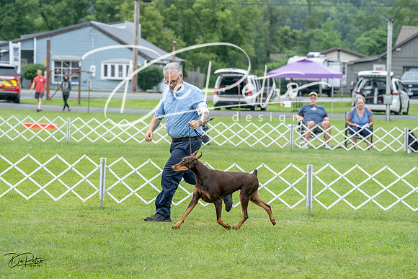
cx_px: 209
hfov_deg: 14.1
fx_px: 1696
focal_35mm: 146
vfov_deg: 9.4
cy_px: 140
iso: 400
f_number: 5.6
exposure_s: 1/400
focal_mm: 146
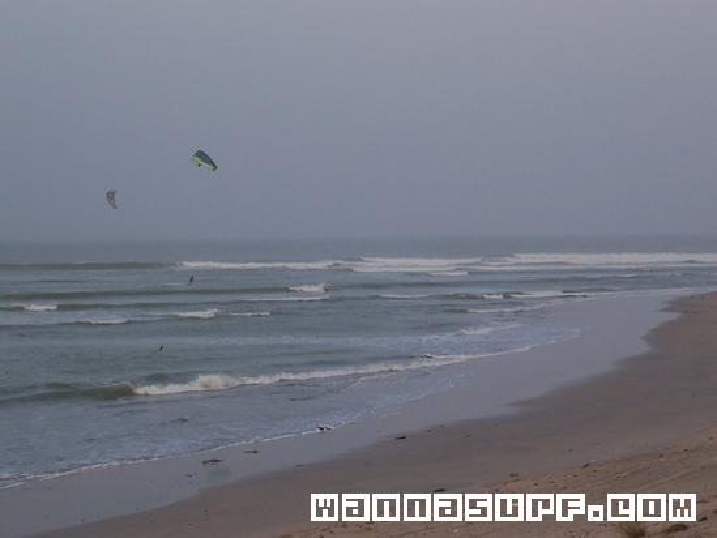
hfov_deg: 22.0
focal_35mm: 89
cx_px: 358
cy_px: 269
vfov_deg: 16.6
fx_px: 1844
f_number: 4.1
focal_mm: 13.5
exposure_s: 1/250
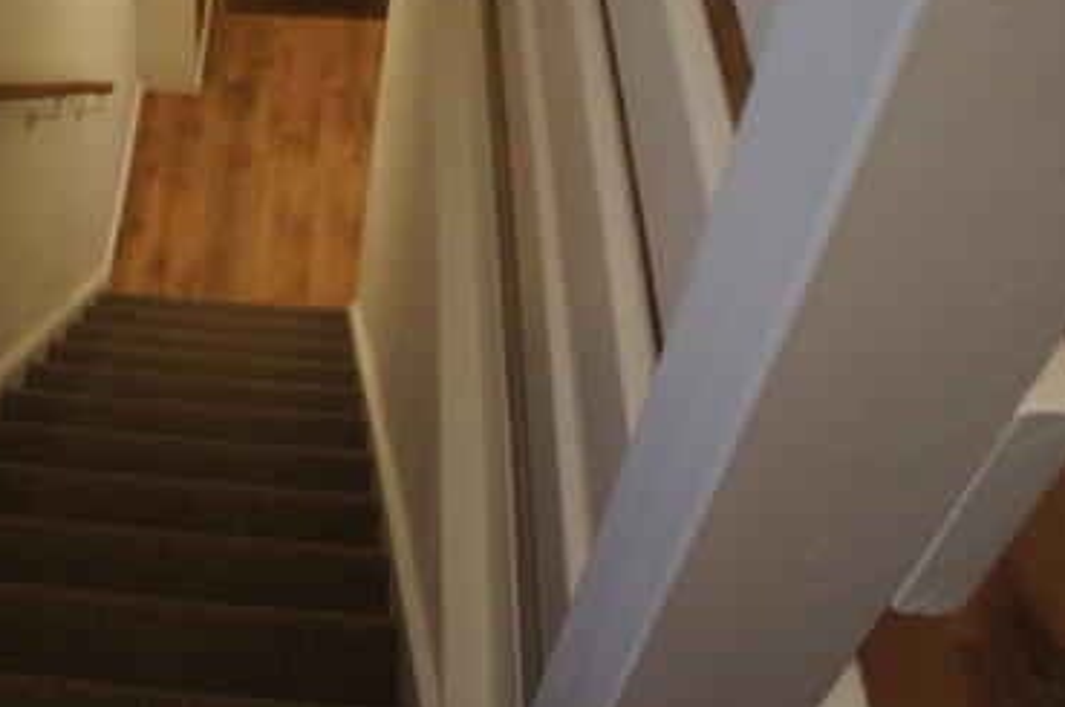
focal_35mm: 48
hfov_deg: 38.7
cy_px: 104
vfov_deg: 27.2
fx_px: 1418
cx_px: 136
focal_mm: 18
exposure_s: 1/30
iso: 500
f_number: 3.5
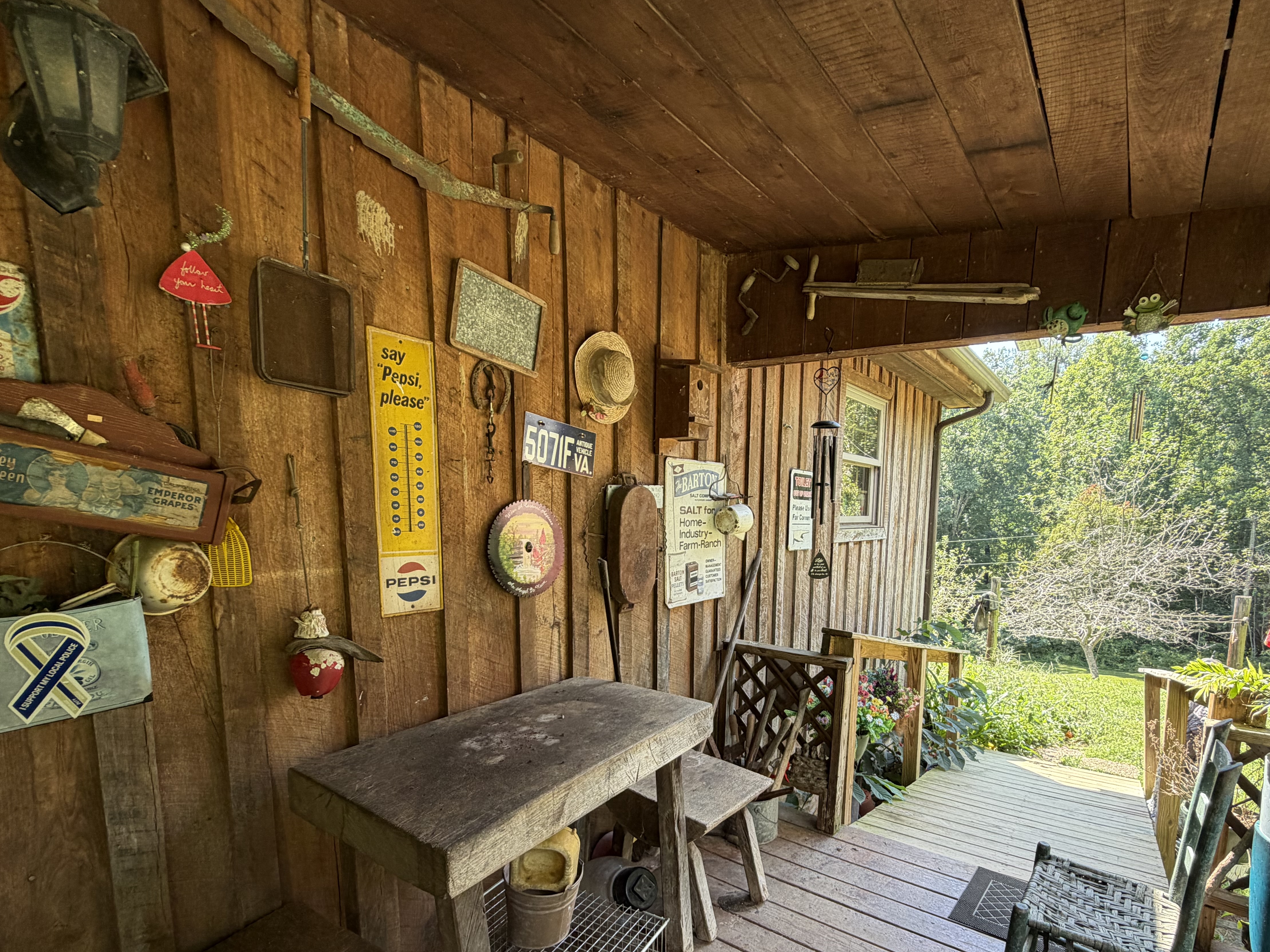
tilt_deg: -6.4
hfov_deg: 87.4
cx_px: 707
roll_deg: +0.4
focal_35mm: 18
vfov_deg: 70.4
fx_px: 660
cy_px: 598
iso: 80
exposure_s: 1/121
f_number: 2.2
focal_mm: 2.22
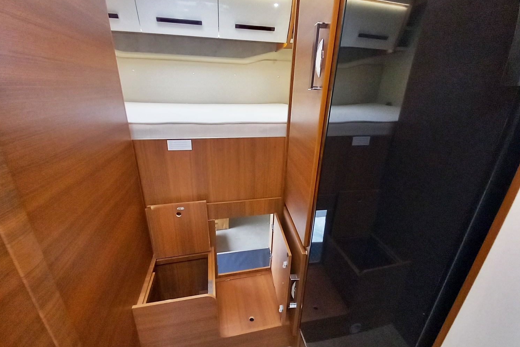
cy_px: 177
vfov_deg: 81.2
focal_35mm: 14
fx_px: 202
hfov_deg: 104.2
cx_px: 253
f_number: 2.2
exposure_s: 1/25
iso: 250
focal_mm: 1.13
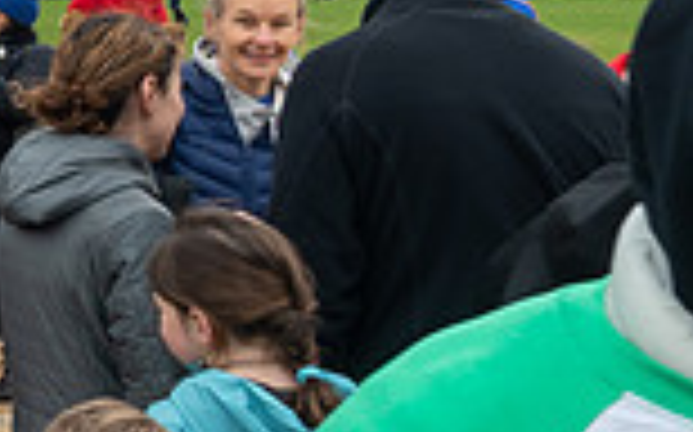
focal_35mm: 150
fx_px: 2831
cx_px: -1171
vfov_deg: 8.7
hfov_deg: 10.9
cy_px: 52
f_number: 9
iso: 200
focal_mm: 18
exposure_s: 1/250
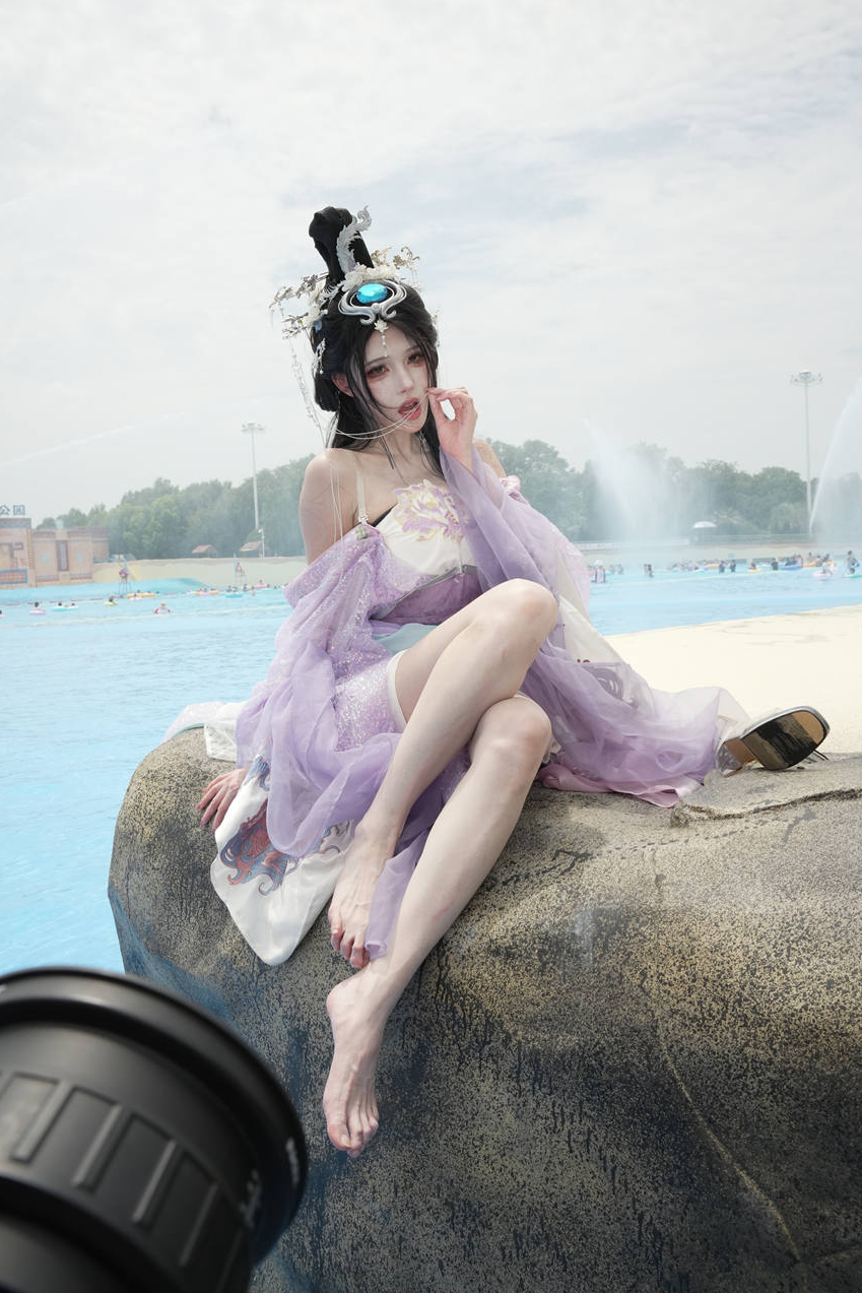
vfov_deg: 65.1
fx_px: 1013
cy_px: 644
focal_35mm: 28
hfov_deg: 46.1
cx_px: 419
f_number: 10
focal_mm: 27.2
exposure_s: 1/2000
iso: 1000
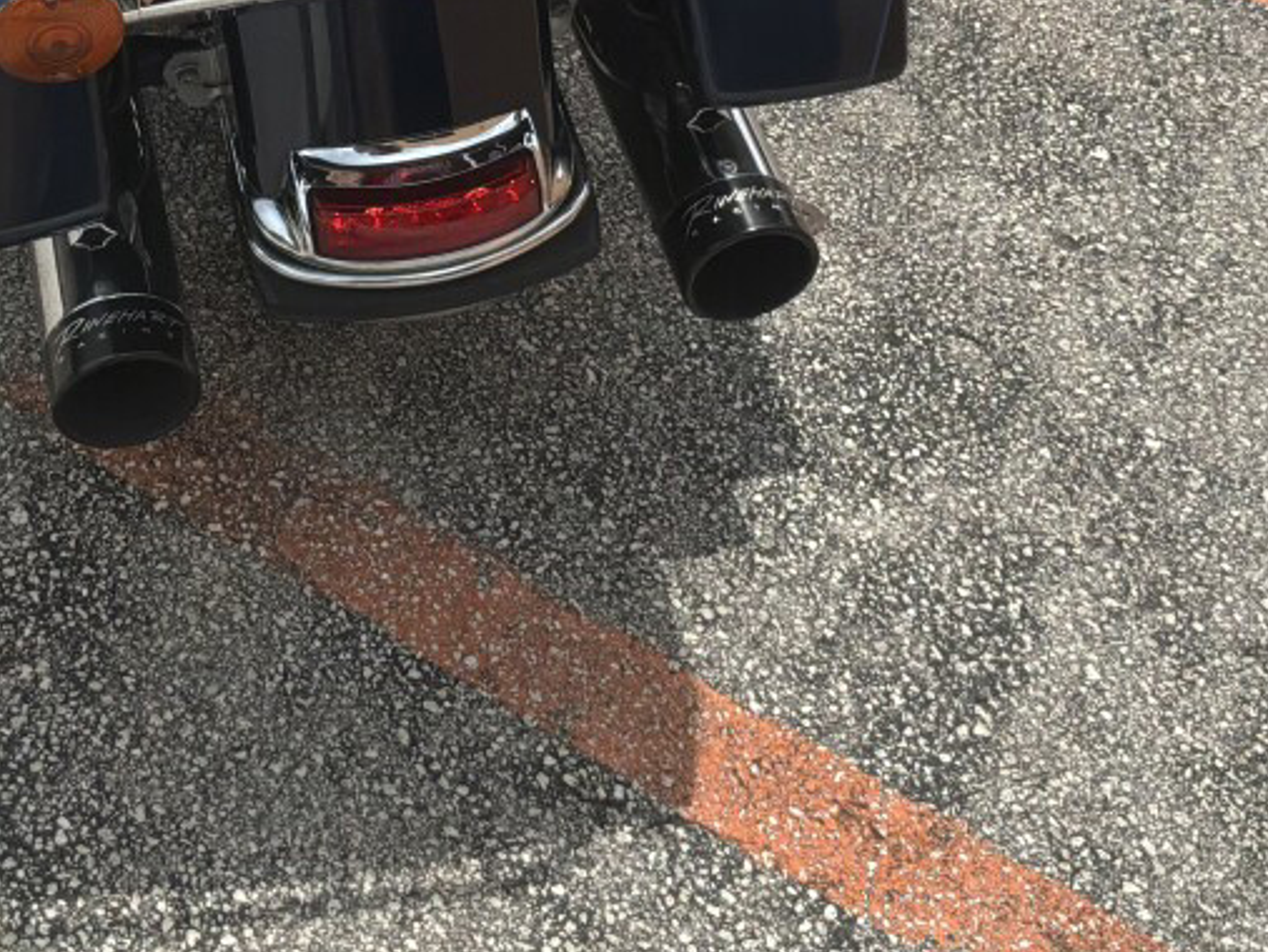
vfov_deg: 23.6
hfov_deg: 32.4
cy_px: -28
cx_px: 412
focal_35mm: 59
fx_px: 2162
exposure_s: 1/7407
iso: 125
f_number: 1.8
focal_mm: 3
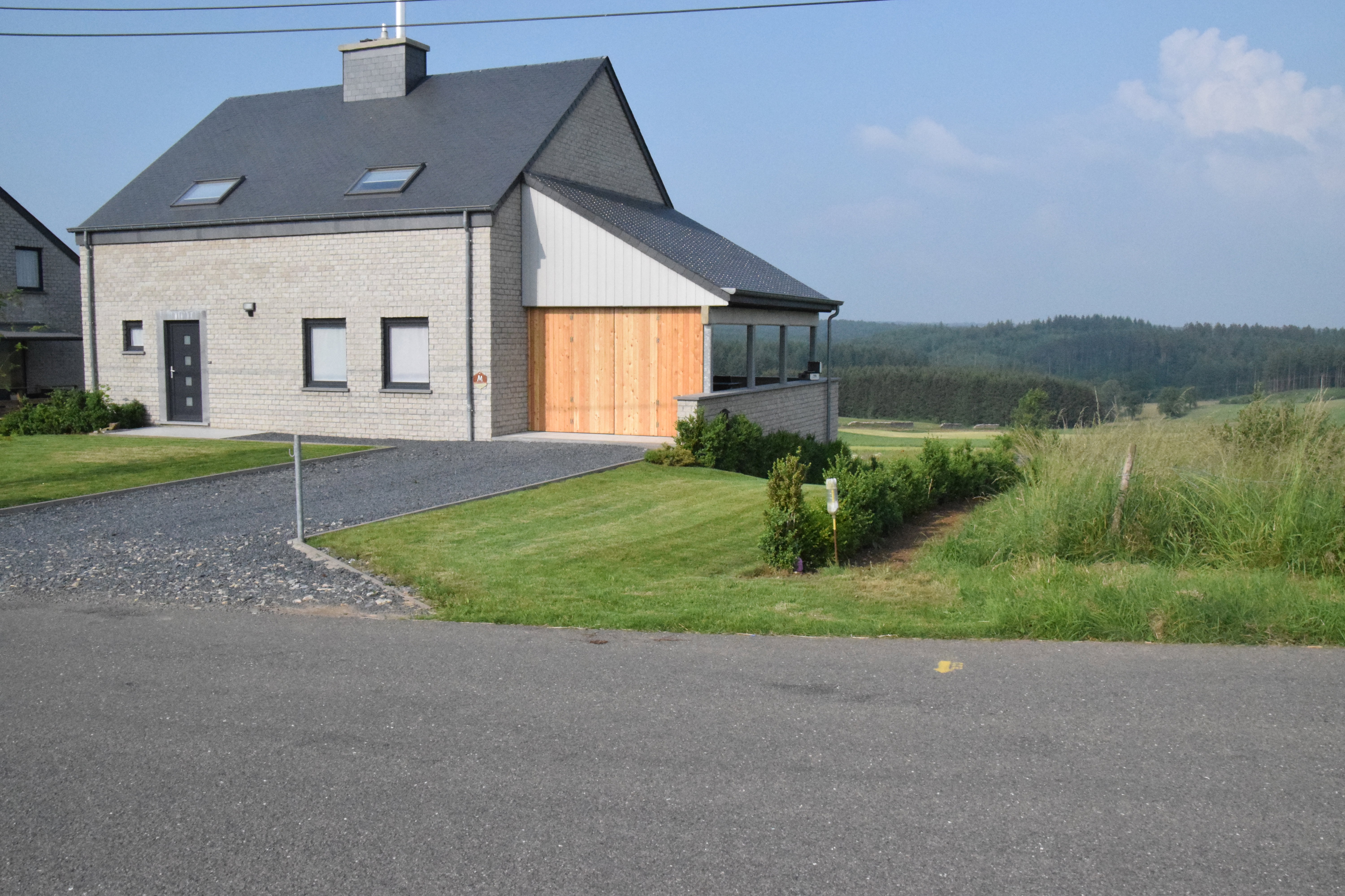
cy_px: 448
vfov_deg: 41.7
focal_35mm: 32
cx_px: 672
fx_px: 1177
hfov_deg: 59.5
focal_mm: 21
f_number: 20
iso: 6400
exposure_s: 1/4000
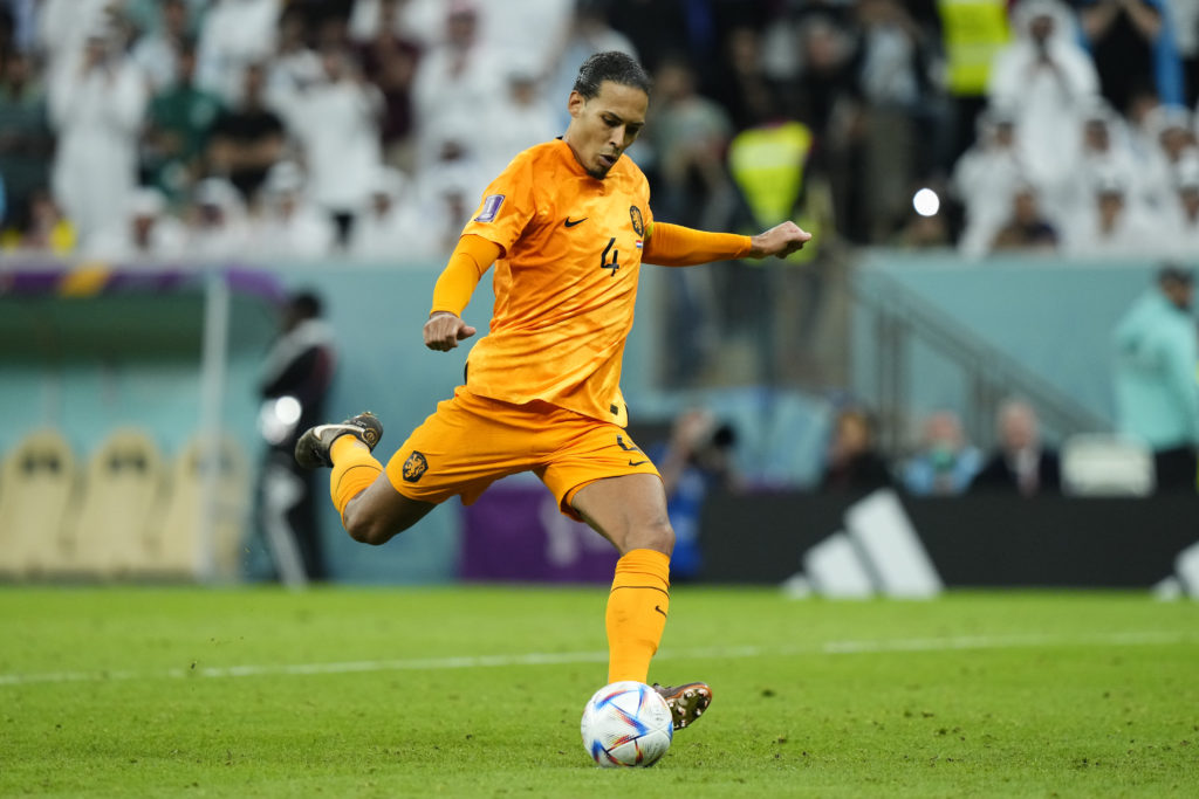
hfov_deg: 5.2
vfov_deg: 3.4
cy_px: 400
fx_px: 13323
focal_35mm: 400
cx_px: 600
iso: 2500
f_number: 3.2
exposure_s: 1/1600
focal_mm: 400
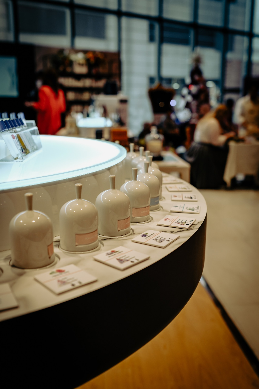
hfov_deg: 37.9
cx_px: 130
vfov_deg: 54.4
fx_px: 378
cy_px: 194
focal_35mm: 35
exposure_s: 1/250
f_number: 2.8
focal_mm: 23
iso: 200
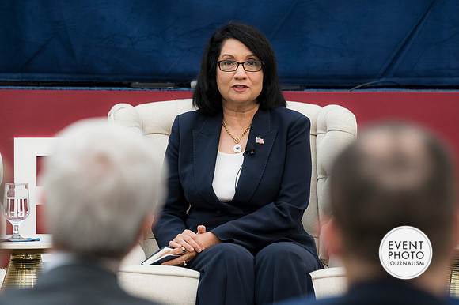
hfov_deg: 9.2
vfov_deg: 6.1
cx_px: 230
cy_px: 152
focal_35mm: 225
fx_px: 2867
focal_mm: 150
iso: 220
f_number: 3.5
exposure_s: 1/250
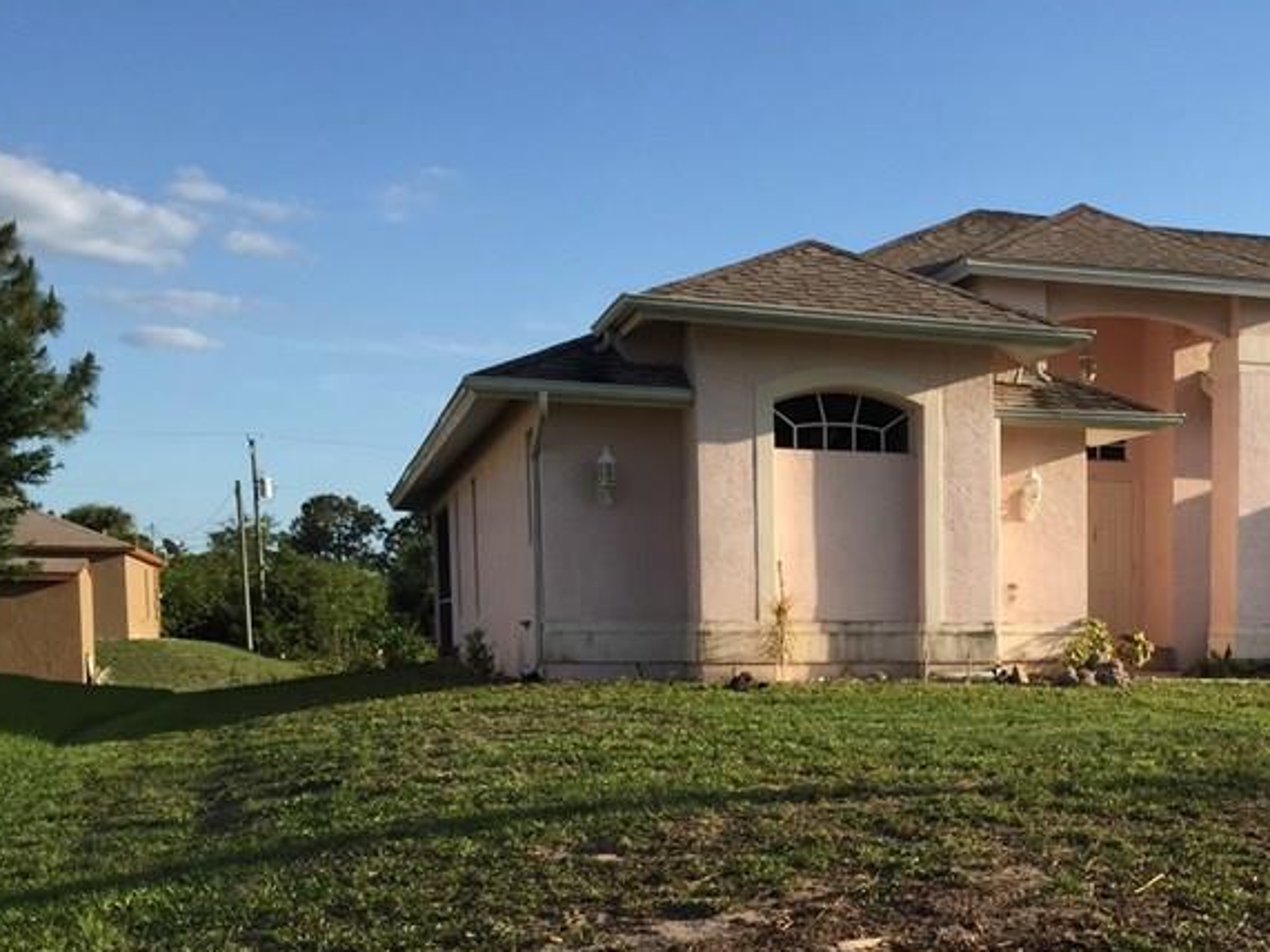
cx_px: 1114
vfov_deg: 27.1
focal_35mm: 52
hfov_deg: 35.0
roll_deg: -0.3
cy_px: 836
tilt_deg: -5.9
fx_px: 1907
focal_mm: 4.15
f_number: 2.2
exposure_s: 1/1236
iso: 32
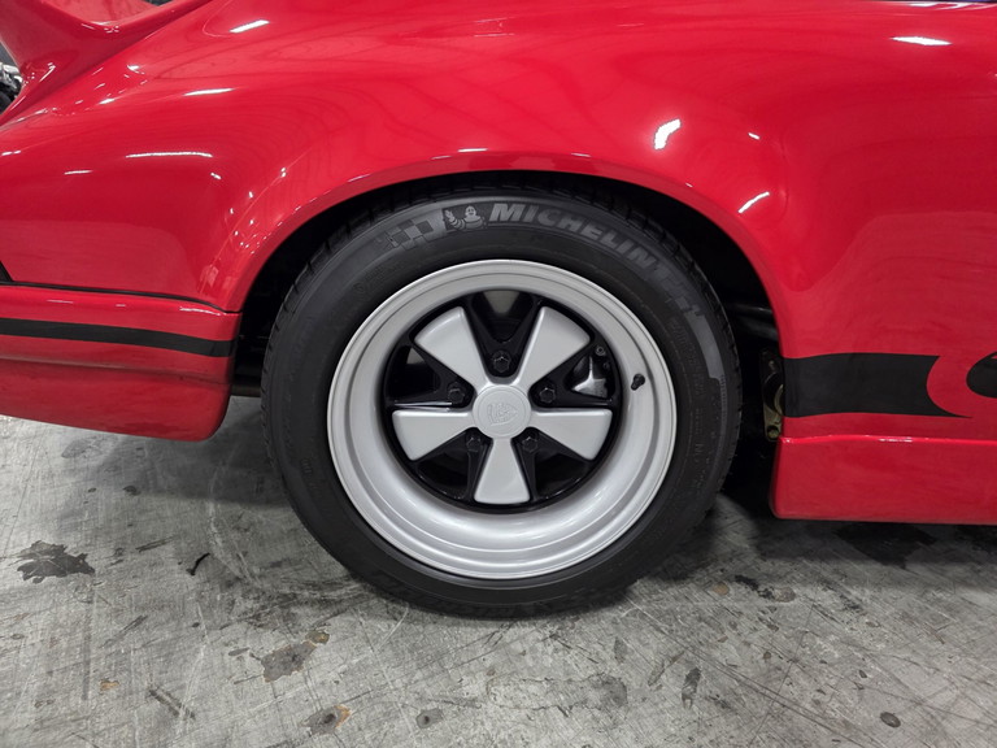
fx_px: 662
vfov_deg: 58.9
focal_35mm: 23
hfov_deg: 73.9
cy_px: 374
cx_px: 498
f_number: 1.7
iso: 500
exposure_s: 1/120
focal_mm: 6.3
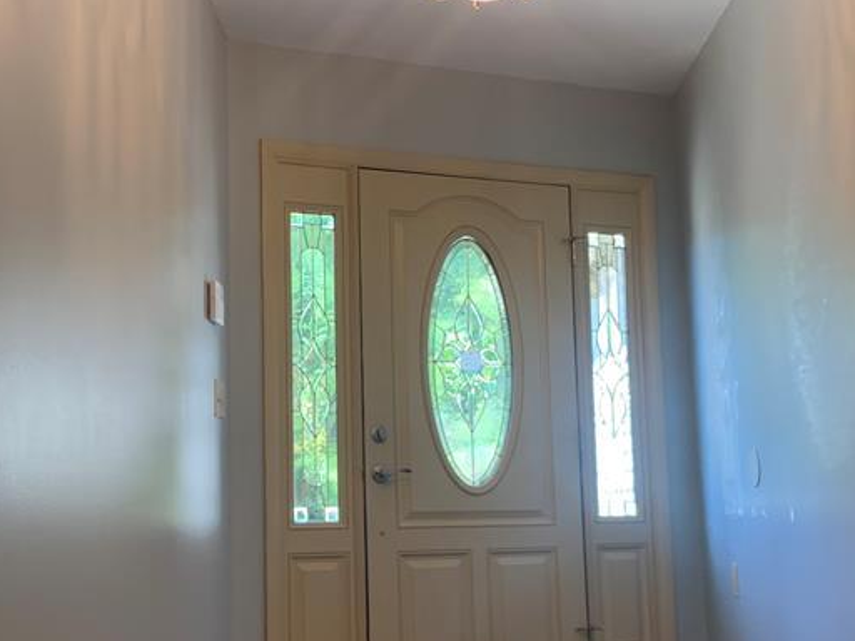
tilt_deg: +2.4
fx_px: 1284
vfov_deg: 28.0
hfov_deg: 36.4
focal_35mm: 52
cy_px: 339
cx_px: 284
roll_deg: +1.2
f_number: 1.8
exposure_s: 1/60
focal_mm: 4.25
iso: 50
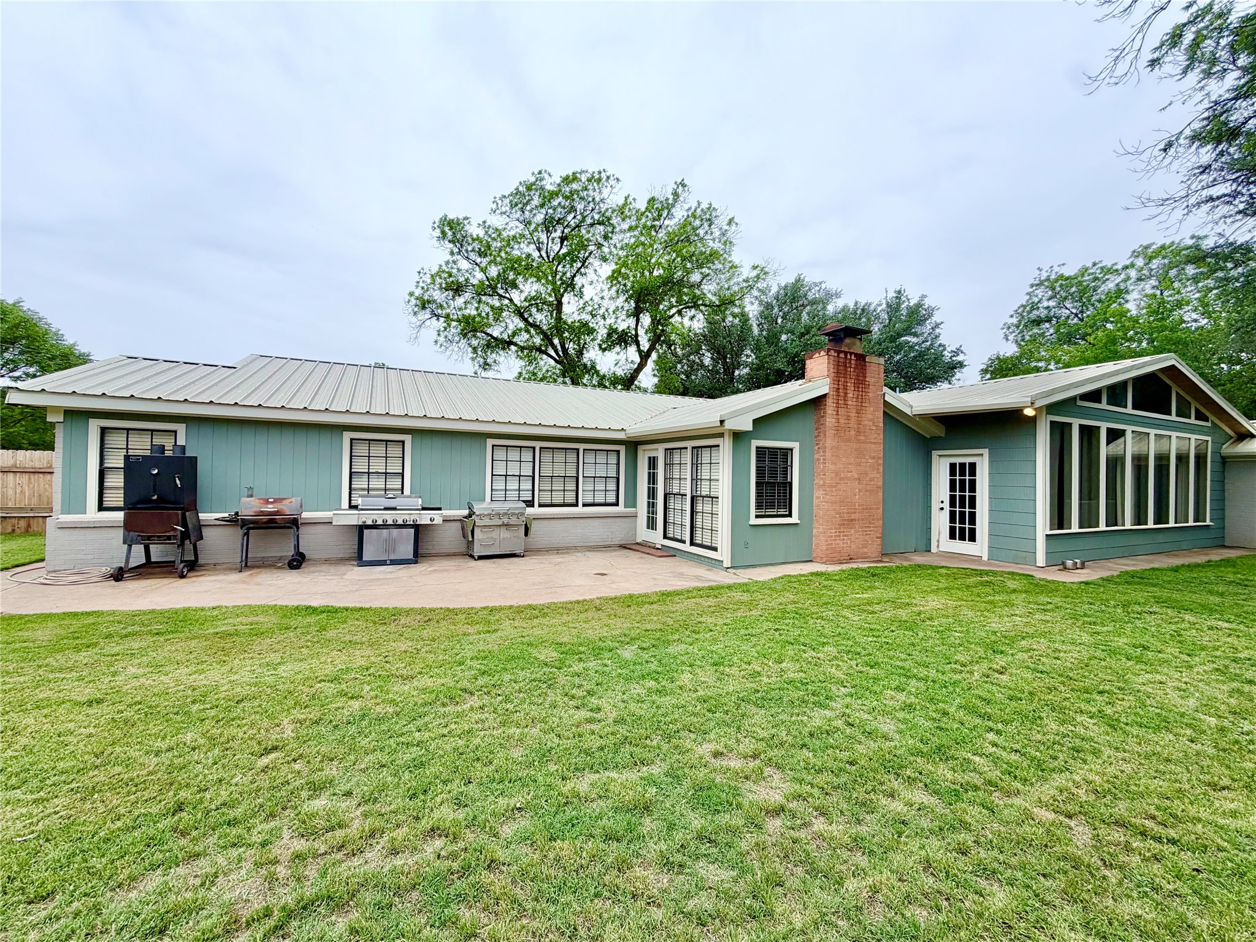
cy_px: 471
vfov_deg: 85.7
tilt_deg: +0.8
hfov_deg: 102.1
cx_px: 628
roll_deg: -0.6
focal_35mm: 14
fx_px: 508
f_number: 2.2
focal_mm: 2.22
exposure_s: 1/770
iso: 40
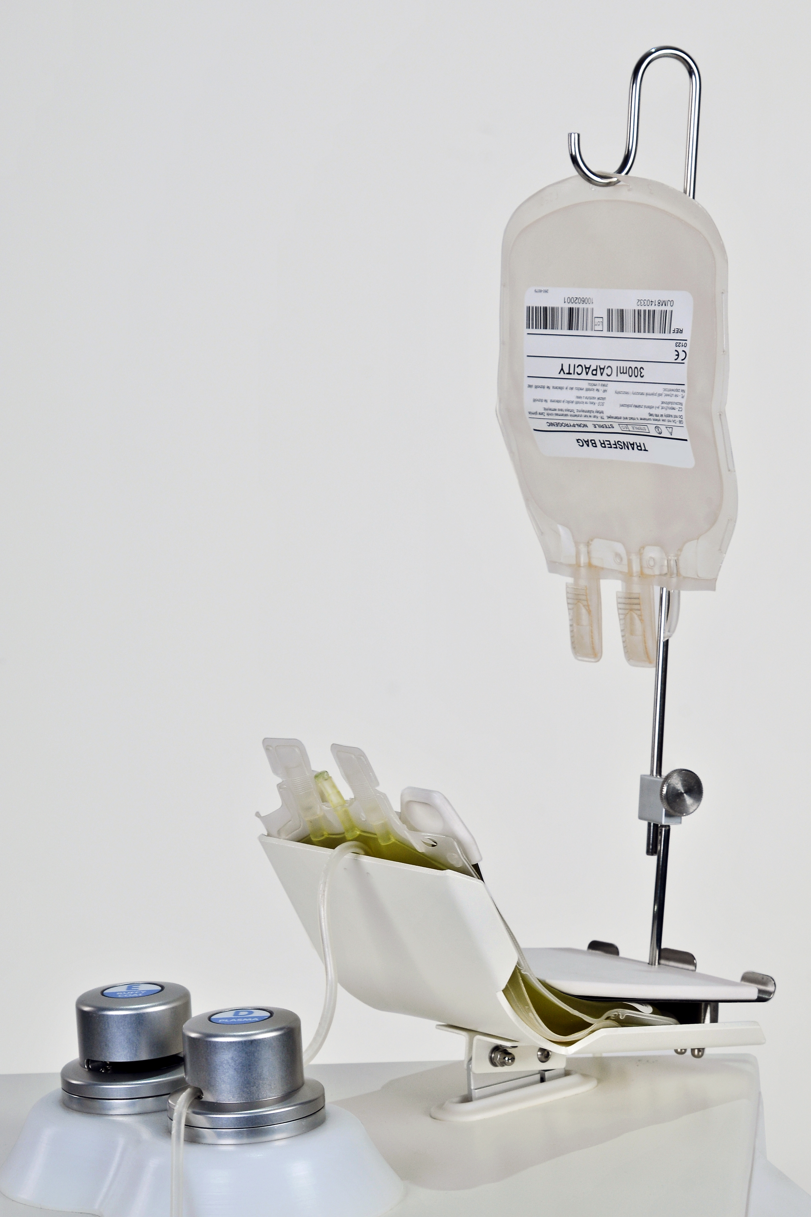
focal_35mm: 117
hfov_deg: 11.7
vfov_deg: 17.5
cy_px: 608
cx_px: 406
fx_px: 3955
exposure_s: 1/160
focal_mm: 78
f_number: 10
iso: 200
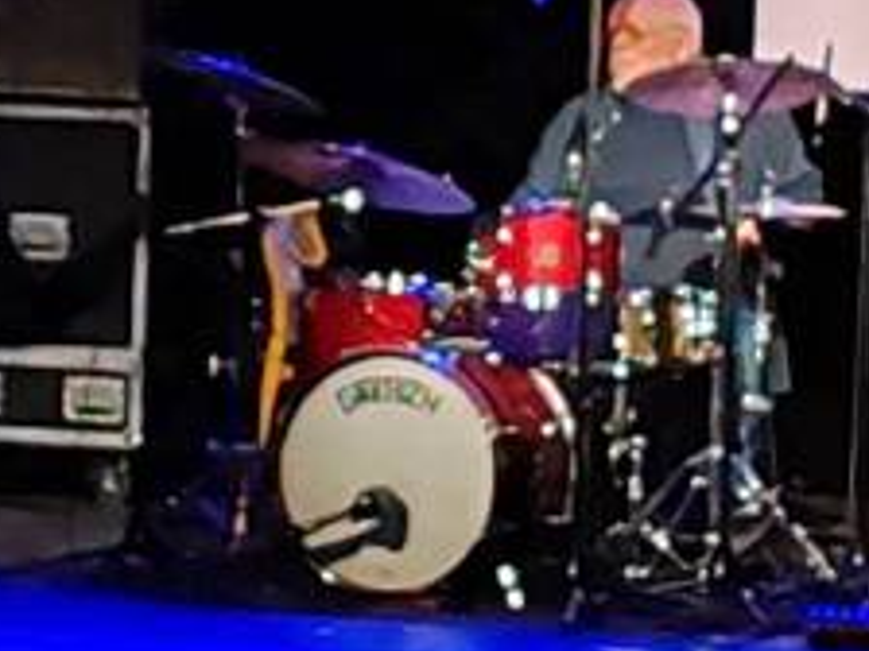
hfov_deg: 4.6
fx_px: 10694
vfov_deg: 3.5
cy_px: -388
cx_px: 93
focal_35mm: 426
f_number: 1.9
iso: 800
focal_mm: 6.12
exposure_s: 1/100
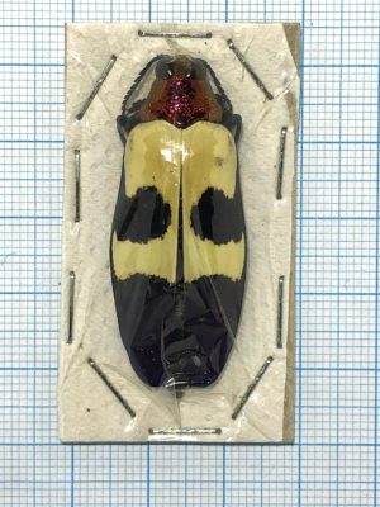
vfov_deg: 63.4
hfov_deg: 49.7
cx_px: 190
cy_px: 254
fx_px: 410
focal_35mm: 28
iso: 20
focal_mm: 3.99
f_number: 1.8
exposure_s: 1/453
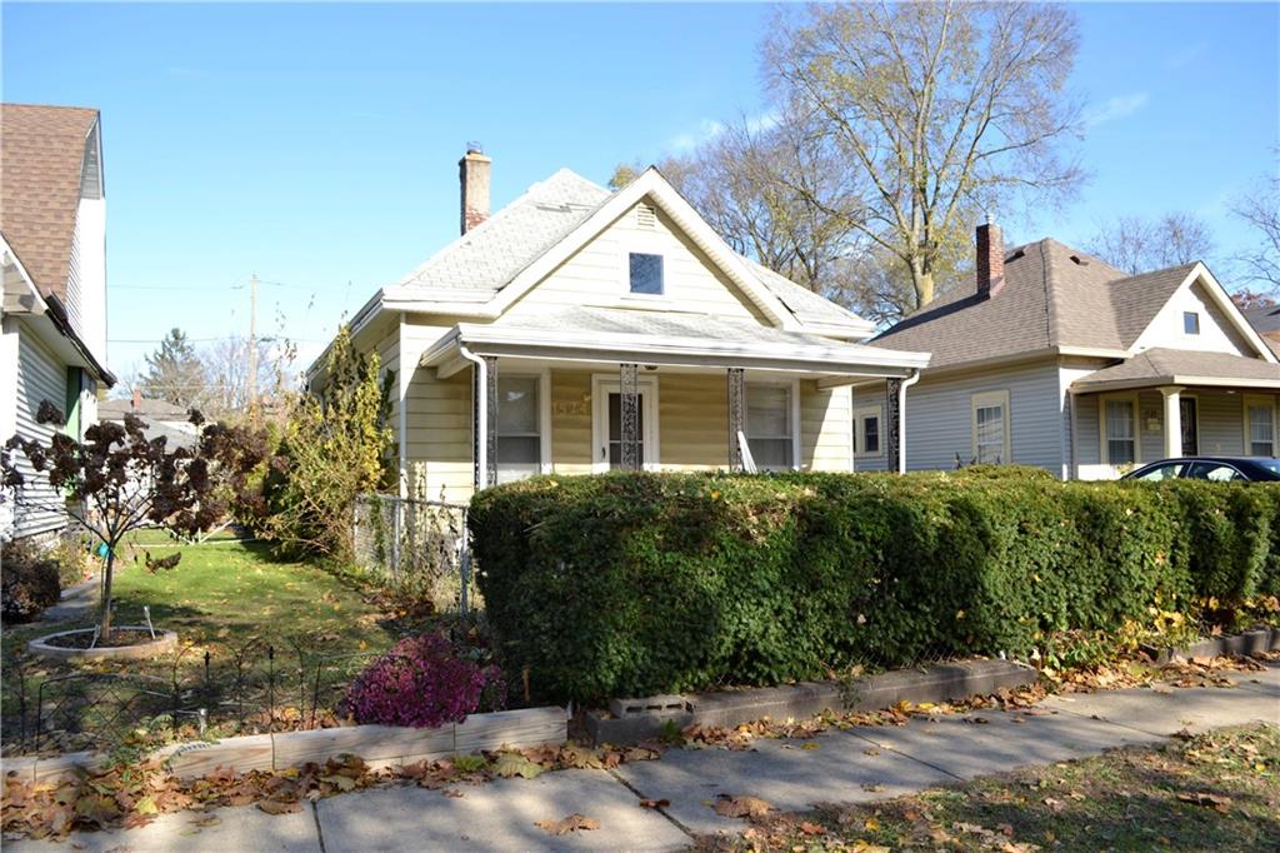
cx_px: 640
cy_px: 426
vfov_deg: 47.9
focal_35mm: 27
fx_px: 960
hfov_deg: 67.4
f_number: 6.3
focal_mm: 18
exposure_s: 1/200
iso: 100
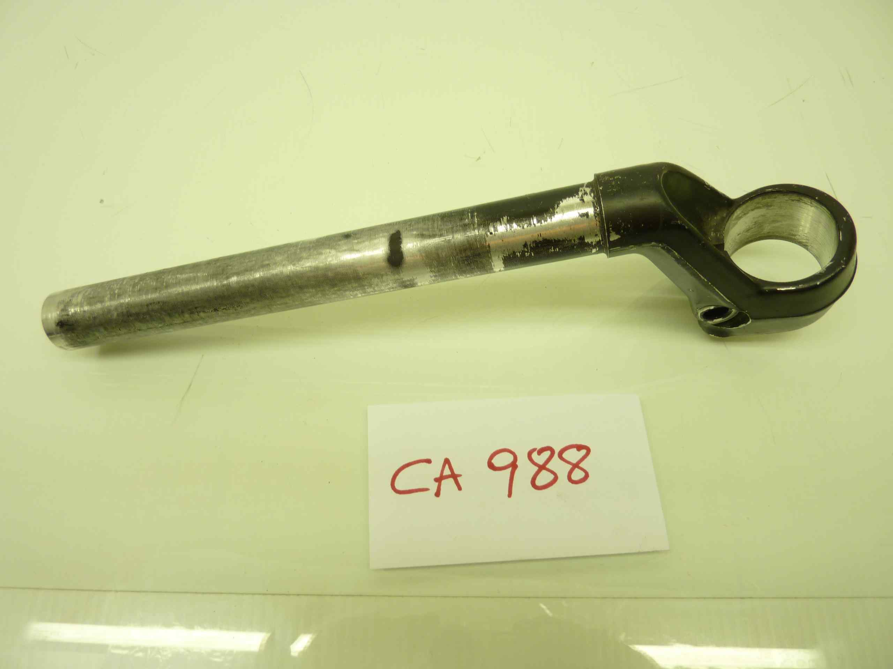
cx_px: 446
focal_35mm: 25
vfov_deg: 54.9
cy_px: 334
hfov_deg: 69.4
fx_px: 645
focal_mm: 4.1
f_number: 3.3
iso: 80
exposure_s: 1/30
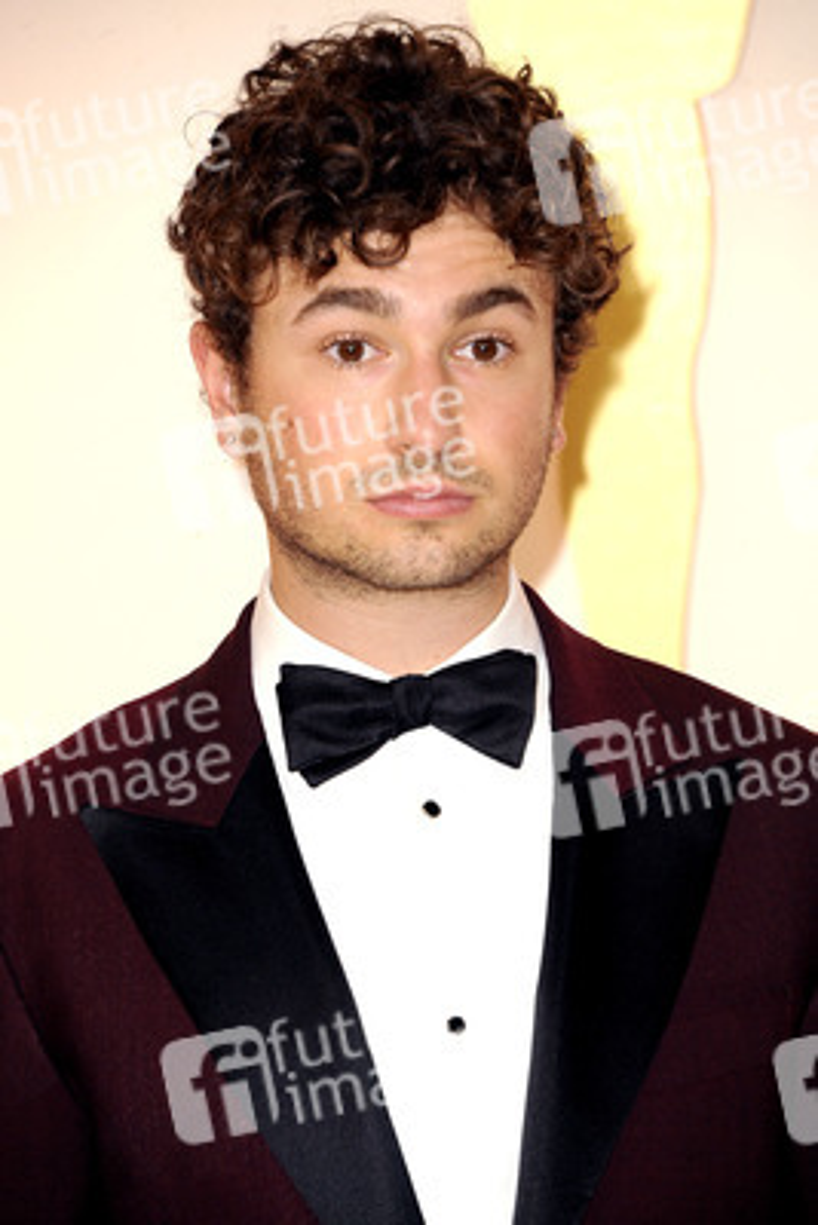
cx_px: 409
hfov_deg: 4.6
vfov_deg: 6.9
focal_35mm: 300
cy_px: 612
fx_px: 10215
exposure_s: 1/200
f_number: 7.1
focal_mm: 300
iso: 1600
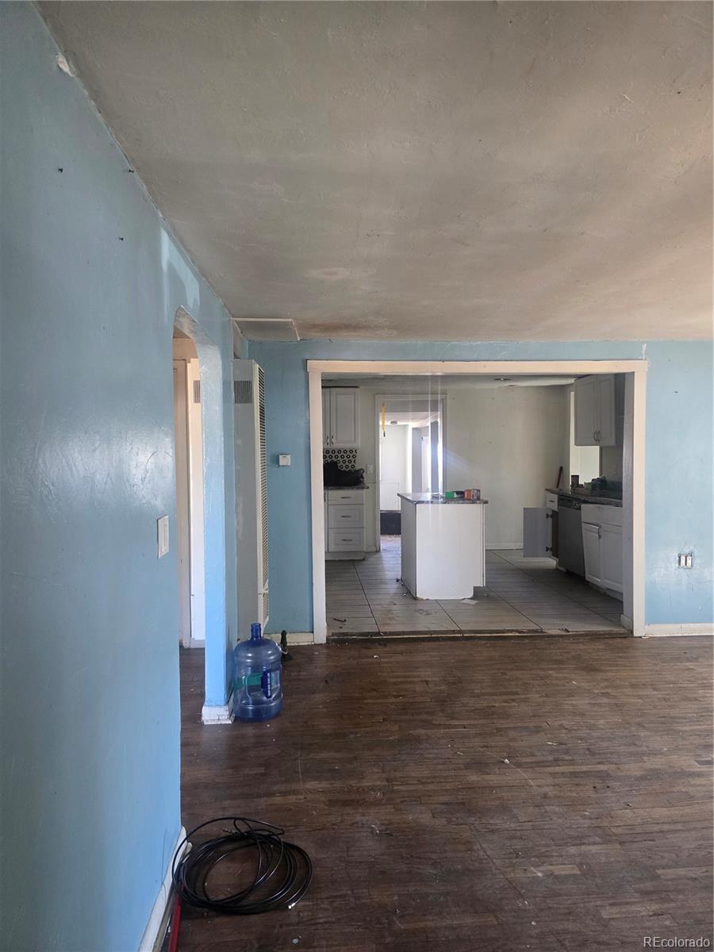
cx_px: 357
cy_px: 476
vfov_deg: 73.9
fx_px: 633
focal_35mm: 23
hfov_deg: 58.9
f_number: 1.7
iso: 640
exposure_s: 1/120
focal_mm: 6.3
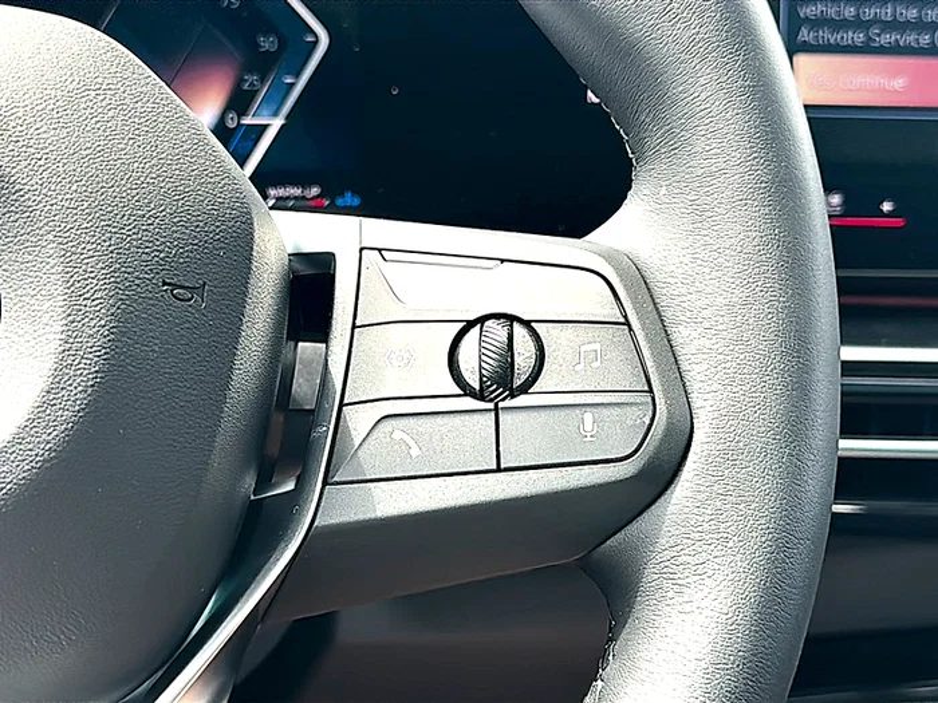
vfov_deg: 30.9
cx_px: 469
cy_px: 352
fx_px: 1274
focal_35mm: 47
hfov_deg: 40.4
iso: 80
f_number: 1.78
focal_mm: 6.86
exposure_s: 1/353
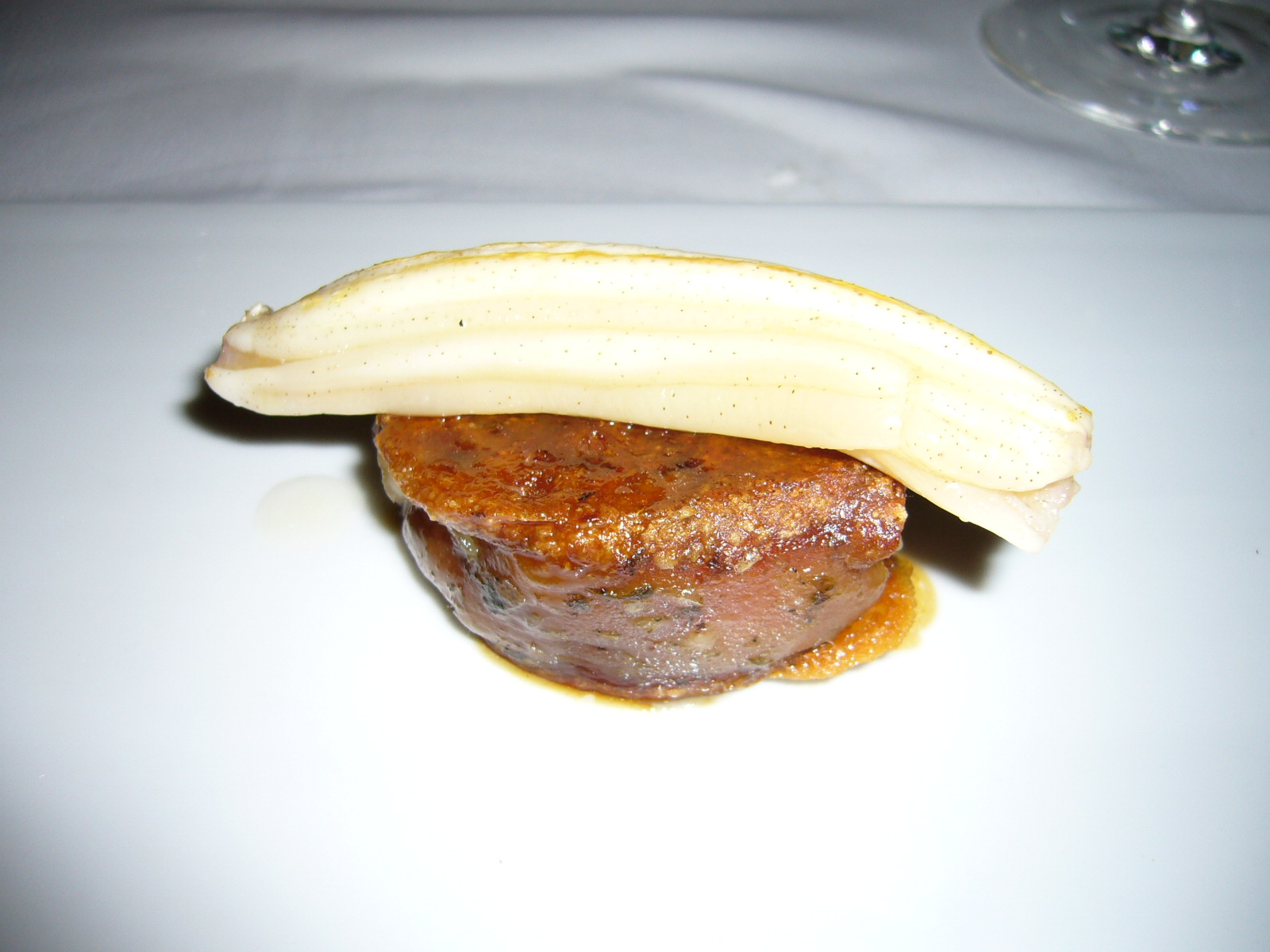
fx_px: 1284
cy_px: 476
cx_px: 635
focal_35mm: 35
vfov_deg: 40.7
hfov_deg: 52.6
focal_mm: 5.8
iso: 80
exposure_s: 1/60
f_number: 2.8
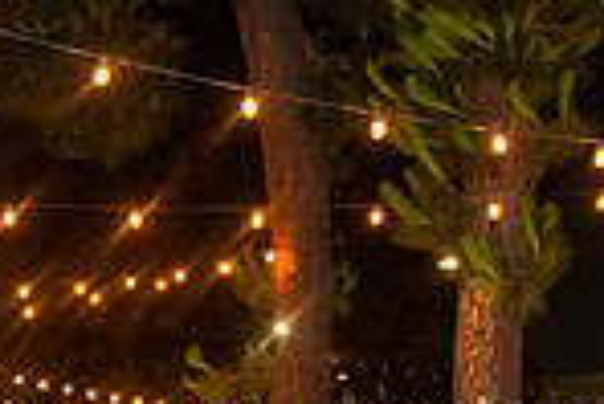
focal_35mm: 94
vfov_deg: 13.6
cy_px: 626
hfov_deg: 20.9
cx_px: -16
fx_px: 1579
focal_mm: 24
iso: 1250
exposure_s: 1/125
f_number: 2.8
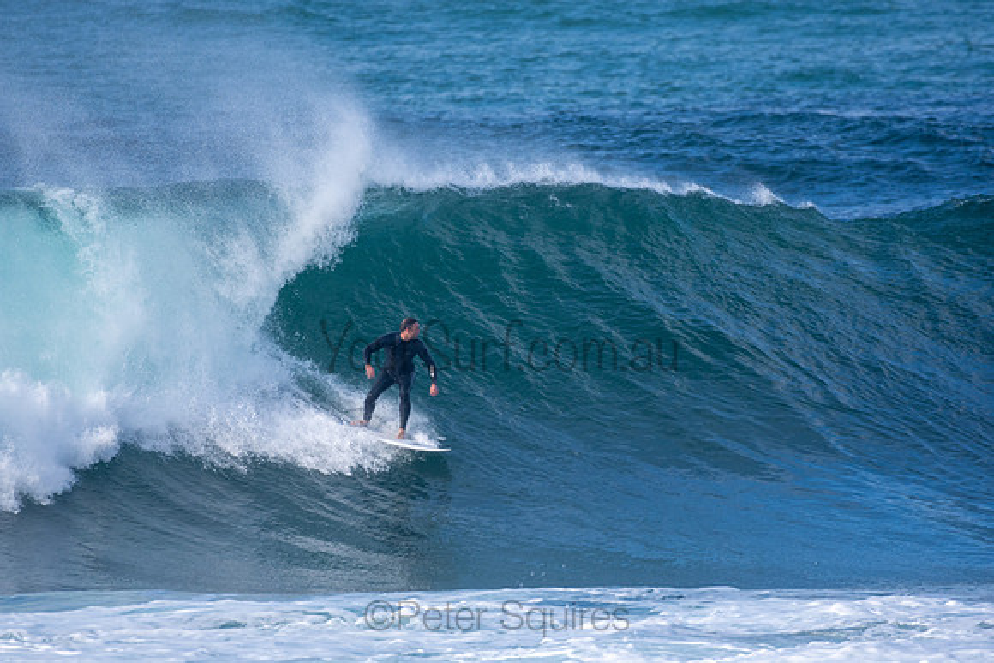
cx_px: 497
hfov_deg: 2.7
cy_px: 332
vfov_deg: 1.8
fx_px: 20712
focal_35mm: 750
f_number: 5.6
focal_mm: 500
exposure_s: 1/1250
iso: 320
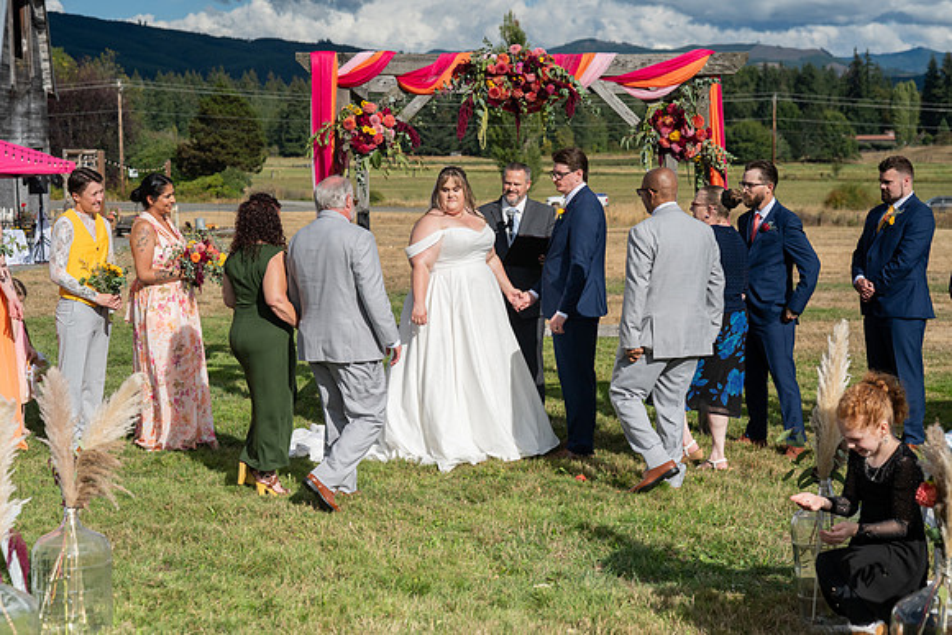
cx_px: 476
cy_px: 318
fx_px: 1561
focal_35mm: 59
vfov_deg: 23.0
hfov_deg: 33.9
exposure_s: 1/8000
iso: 400
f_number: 4.5
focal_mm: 59
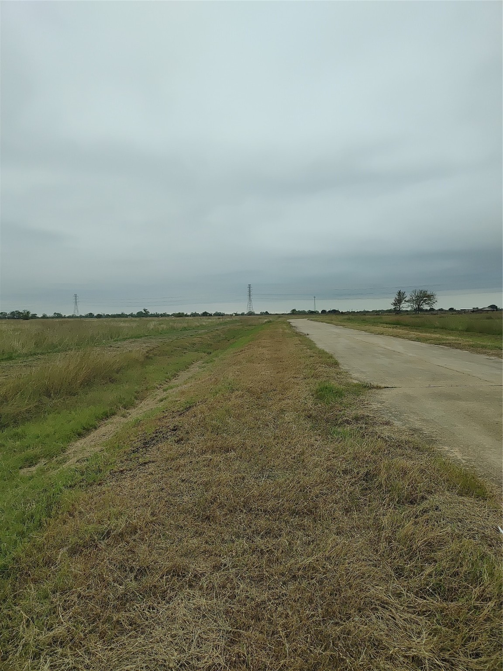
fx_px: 504
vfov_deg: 67.3
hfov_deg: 53.1
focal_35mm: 26
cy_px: 336
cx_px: 252
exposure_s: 1/741
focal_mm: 5.58
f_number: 1.8
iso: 50
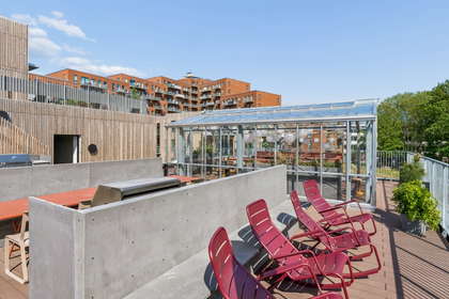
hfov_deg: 81.2
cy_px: 150
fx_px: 262
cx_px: 224
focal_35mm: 21
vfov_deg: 59.5
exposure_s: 1/1000
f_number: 8
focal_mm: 14
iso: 200
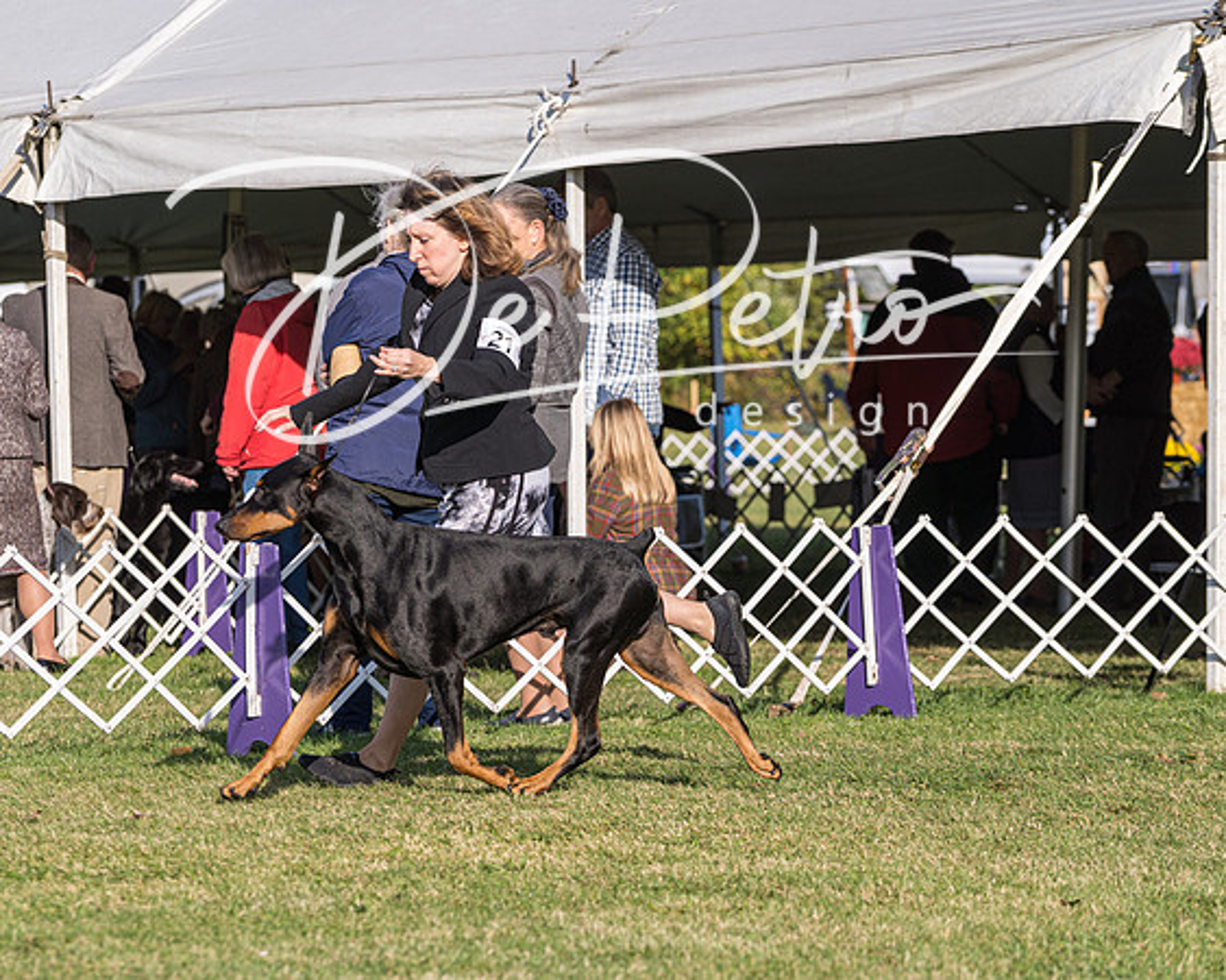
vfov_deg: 9.7
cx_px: 613
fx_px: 5760
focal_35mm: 159
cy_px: 490
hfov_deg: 12.2
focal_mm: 141
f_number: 5.6
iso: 250
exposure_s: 1/1000
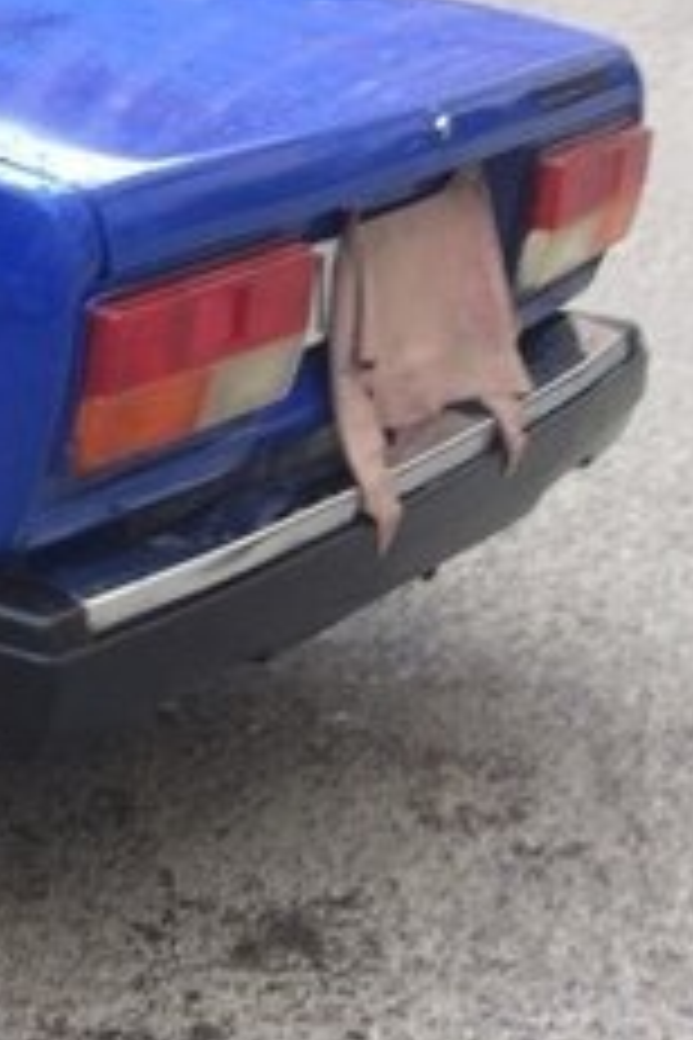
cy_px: 7
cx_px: -590
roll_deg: +1.6
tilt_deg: -4.3
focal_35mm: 86
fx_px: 2483
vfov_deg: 22.7
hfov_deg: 14.0
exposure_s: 1/50
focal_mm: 4.15
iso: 32
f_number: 2.2
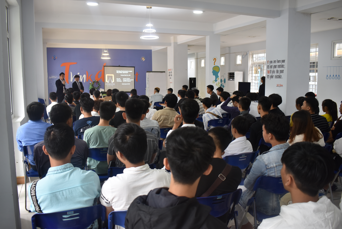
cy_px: 114
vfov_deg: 41.7
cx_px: 171
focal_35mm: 32
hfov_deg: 59.5
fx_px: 299
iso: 500
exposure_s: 1/40
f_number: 4.5
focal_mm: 21
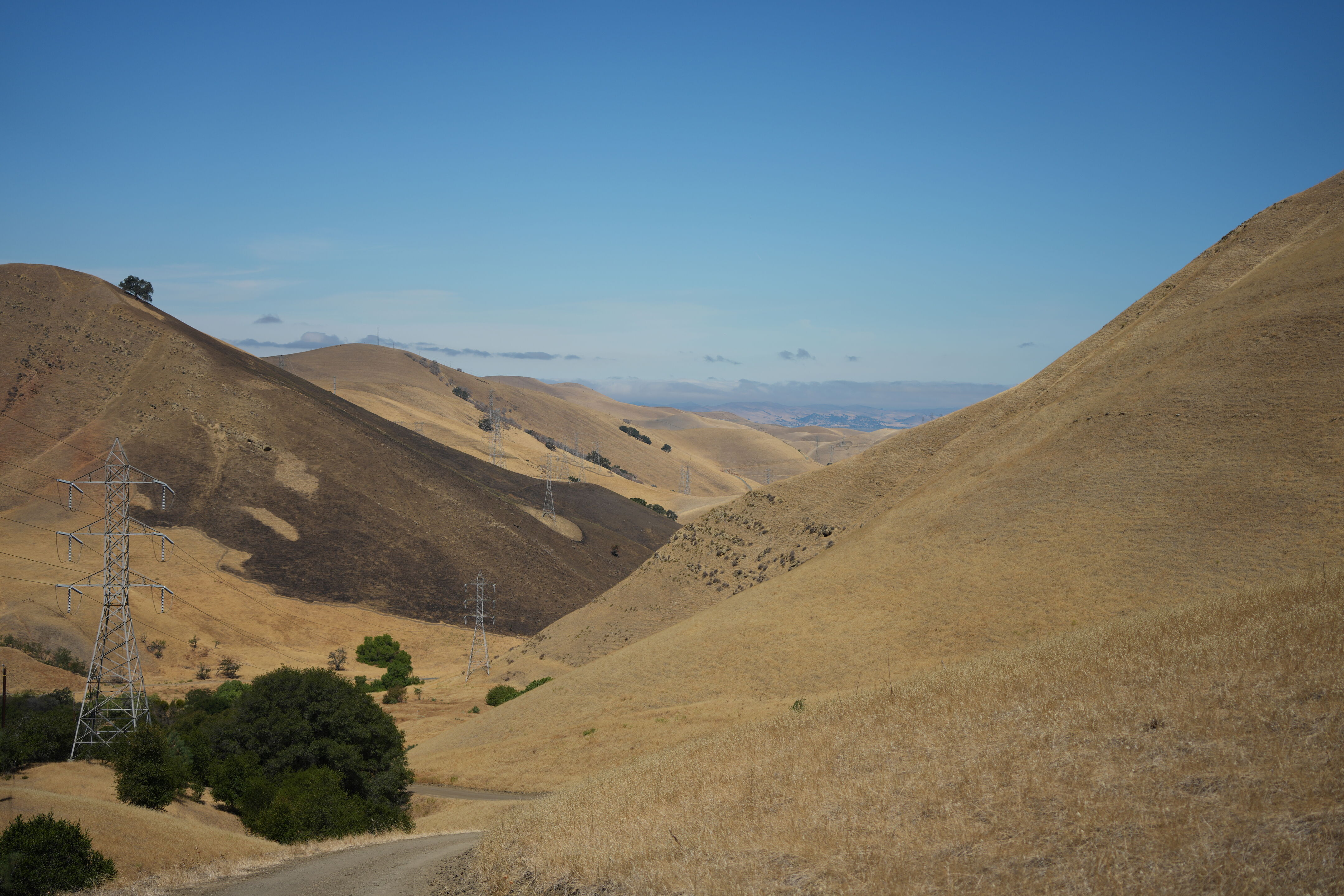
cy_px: 448
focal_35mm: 50
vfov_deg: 27.0
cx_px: 672
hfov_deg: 39.6
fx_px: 1867
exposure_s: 1/1600
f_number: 4.5
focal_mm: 50
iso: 100
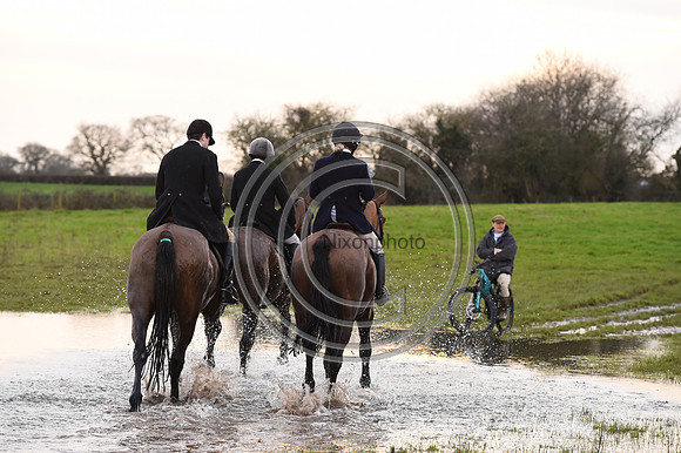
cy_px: 226
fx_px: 2363
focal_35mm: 125
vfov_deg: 11.0
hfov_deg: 16.4
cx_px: 340
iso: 2000
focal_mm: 125
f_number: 4.5
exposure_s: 1/1000
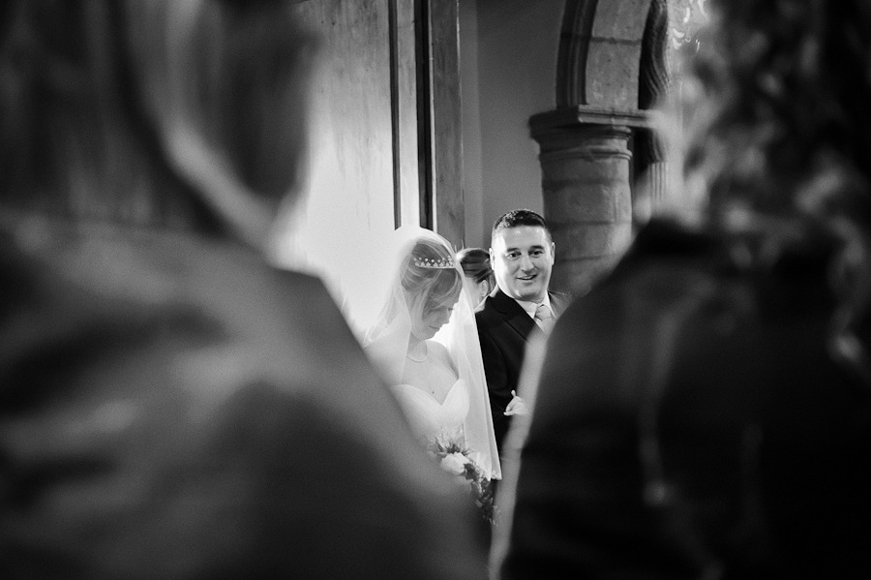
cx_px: 436
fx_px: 1693
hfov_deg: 28.9
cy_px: 290
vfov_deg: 19.4
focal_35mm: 70
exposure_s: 1/60
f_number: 2.8
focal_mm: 70
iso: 3200
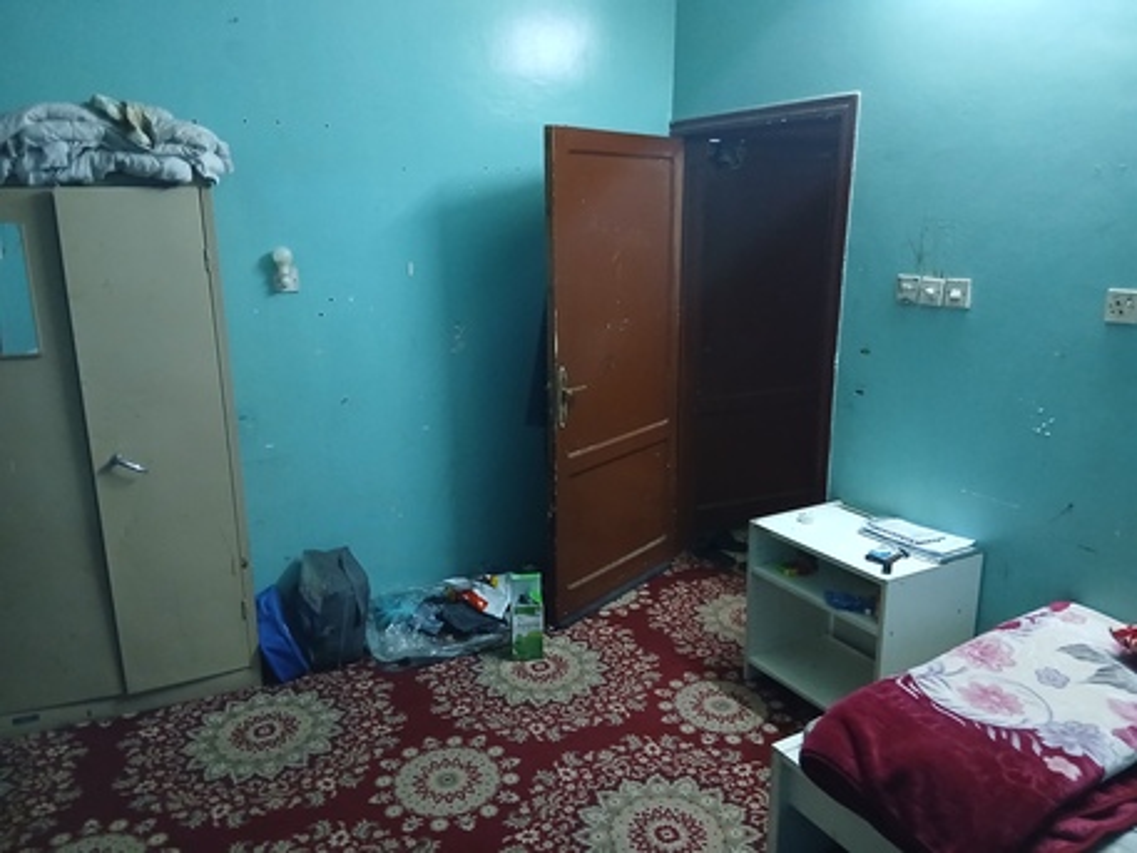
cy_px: 426
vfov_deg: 53.1
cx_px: 568
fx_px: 854
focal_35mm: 26
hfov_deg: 67.3
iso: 800
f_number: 1.8
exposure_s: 1/20
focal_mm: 3.98
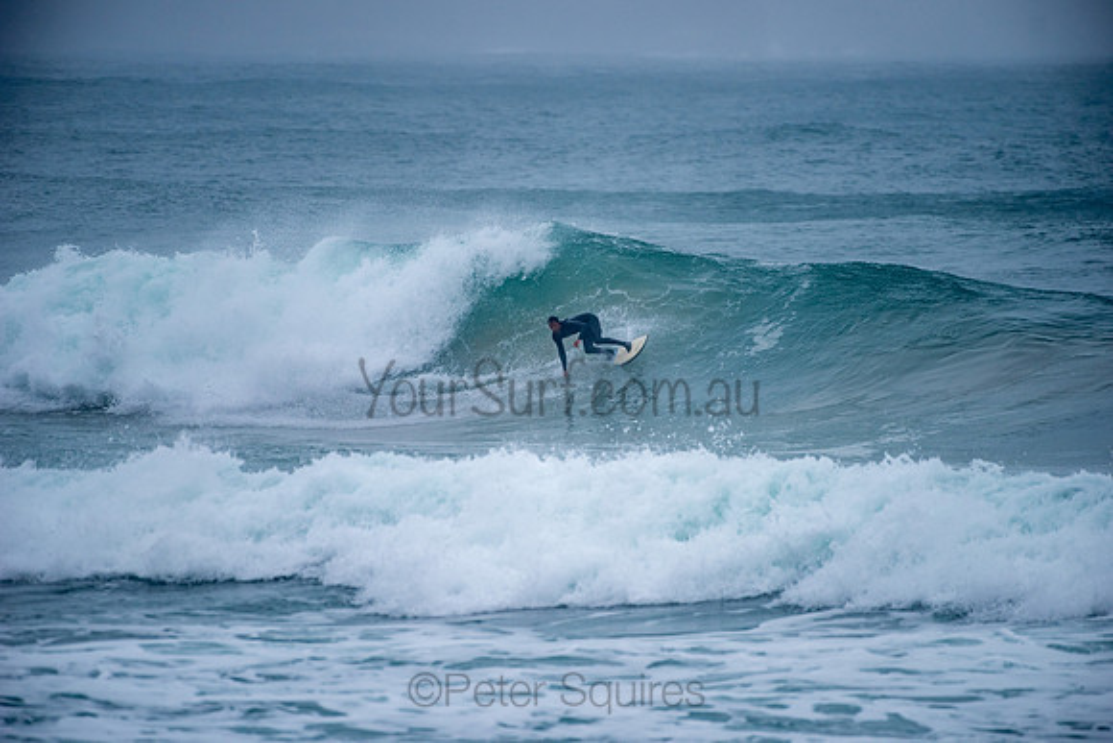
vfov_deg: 2.8
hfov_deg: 4.1
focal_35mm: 500
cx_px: 556
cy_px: 372
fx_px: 15461
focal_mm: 500
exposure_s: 1/1000
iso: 200
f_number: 5.6
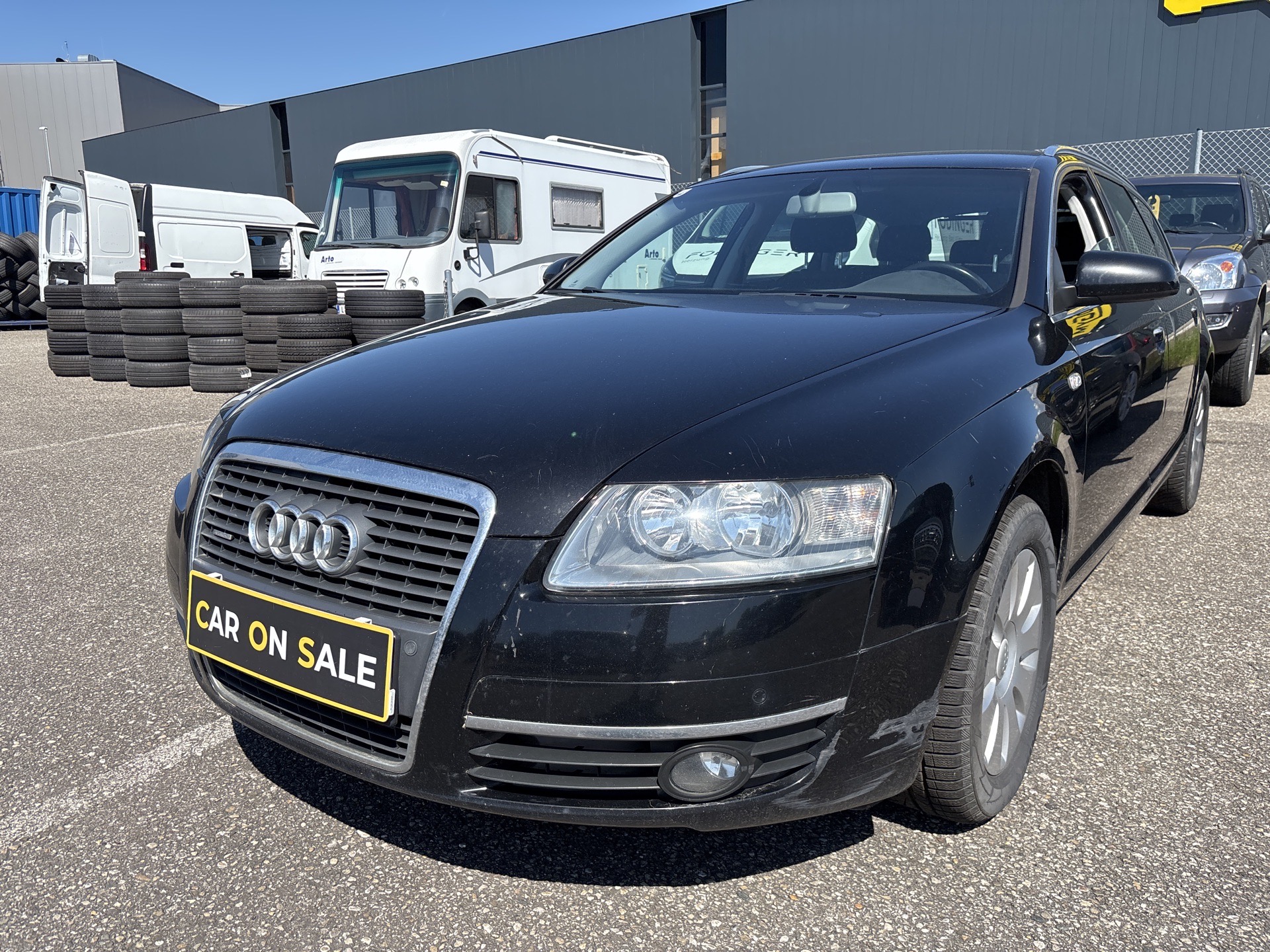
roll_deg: +0.4
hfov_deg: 67.3
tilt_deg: -11.9
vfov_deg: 53.1
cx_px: 635
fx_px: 954
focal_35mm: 26
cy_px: 476
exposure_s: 1/2024
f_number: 1.6
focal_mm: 5.96
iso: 50
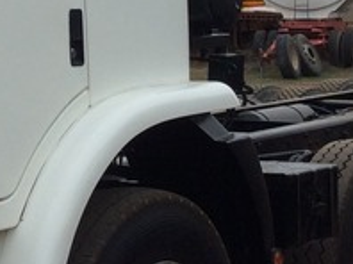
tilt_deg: -3.1
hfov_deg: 15.2
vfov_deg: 11.4
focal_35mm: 129
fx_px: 1314
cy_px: 41
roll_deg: +0.2
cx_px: 64
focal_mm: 3.3
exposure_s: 1/697
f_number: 2.4
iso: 32
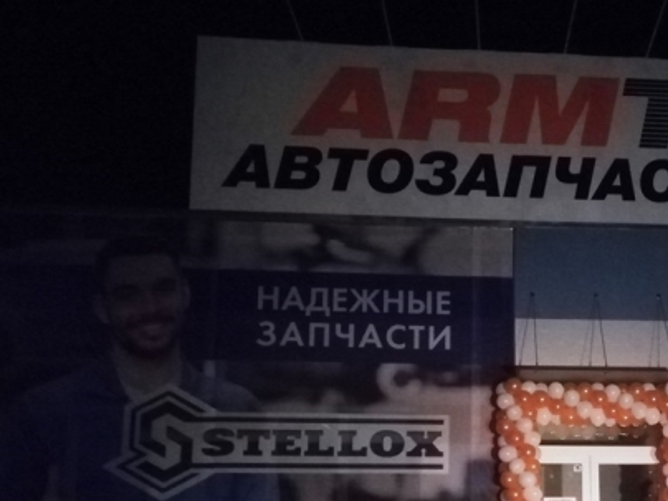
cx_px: 564
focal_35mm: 45
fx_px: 868
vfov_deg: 31.1
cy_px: 426
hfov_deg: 39.8
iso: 3200
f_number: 2.2
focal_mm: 3.83
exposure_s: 1/14.3
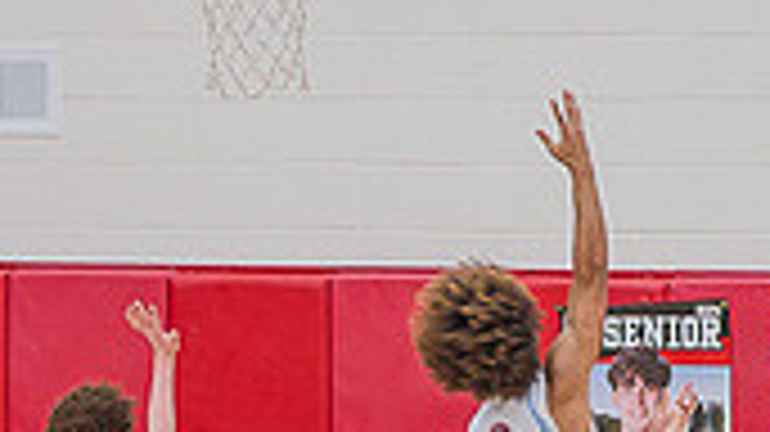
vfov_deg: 2.6
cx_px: 365
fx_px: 9469
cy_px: 428
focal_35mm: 464
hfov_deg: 4.7
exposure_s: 1/250
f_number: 4.8
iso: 1000
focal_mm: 120
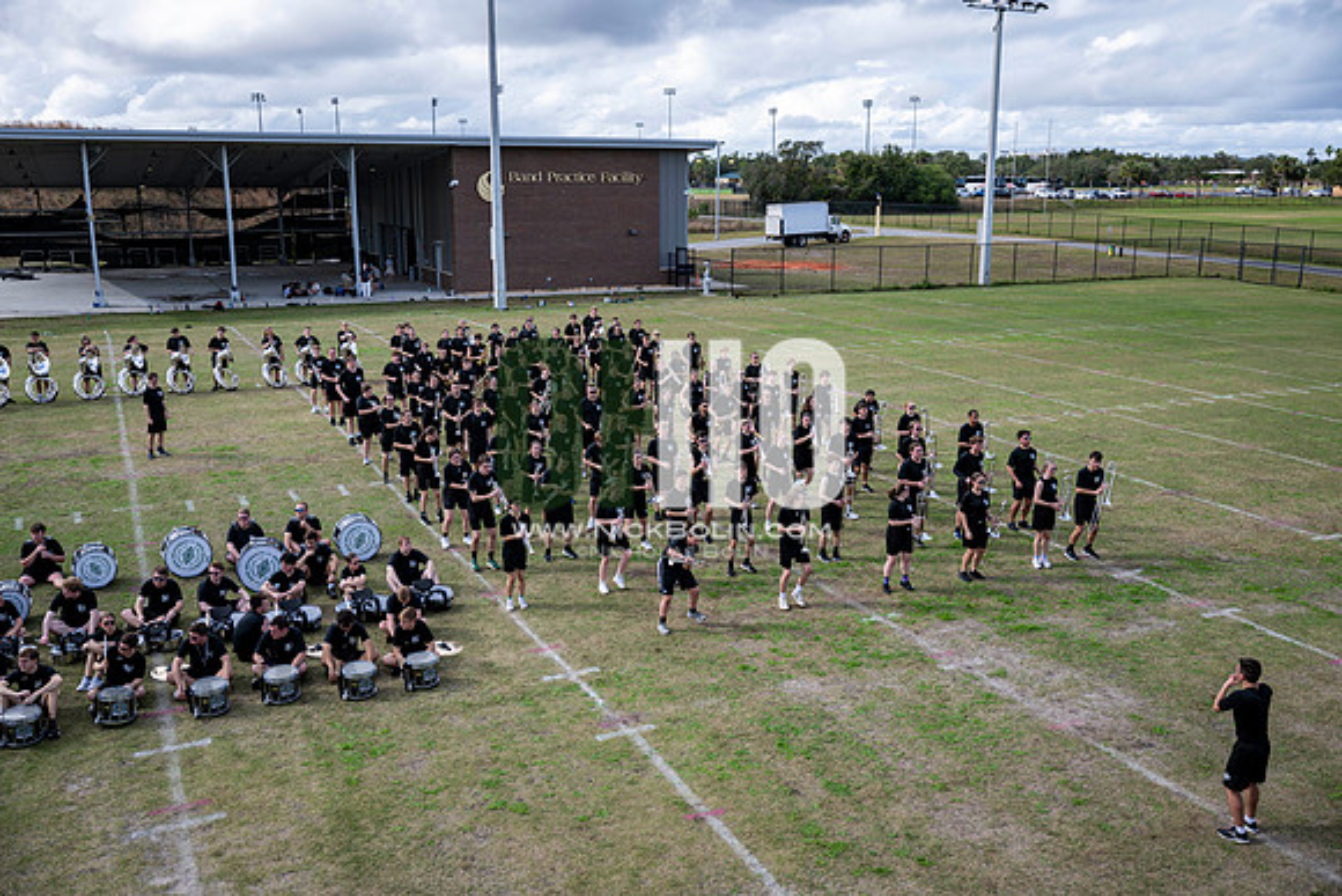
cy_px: 448
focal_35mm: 32
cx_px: 671
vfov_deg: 40.6
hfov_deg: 58.0
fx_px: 1212
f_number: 2.8
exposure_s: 1/1250
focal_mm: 32.5
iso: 125
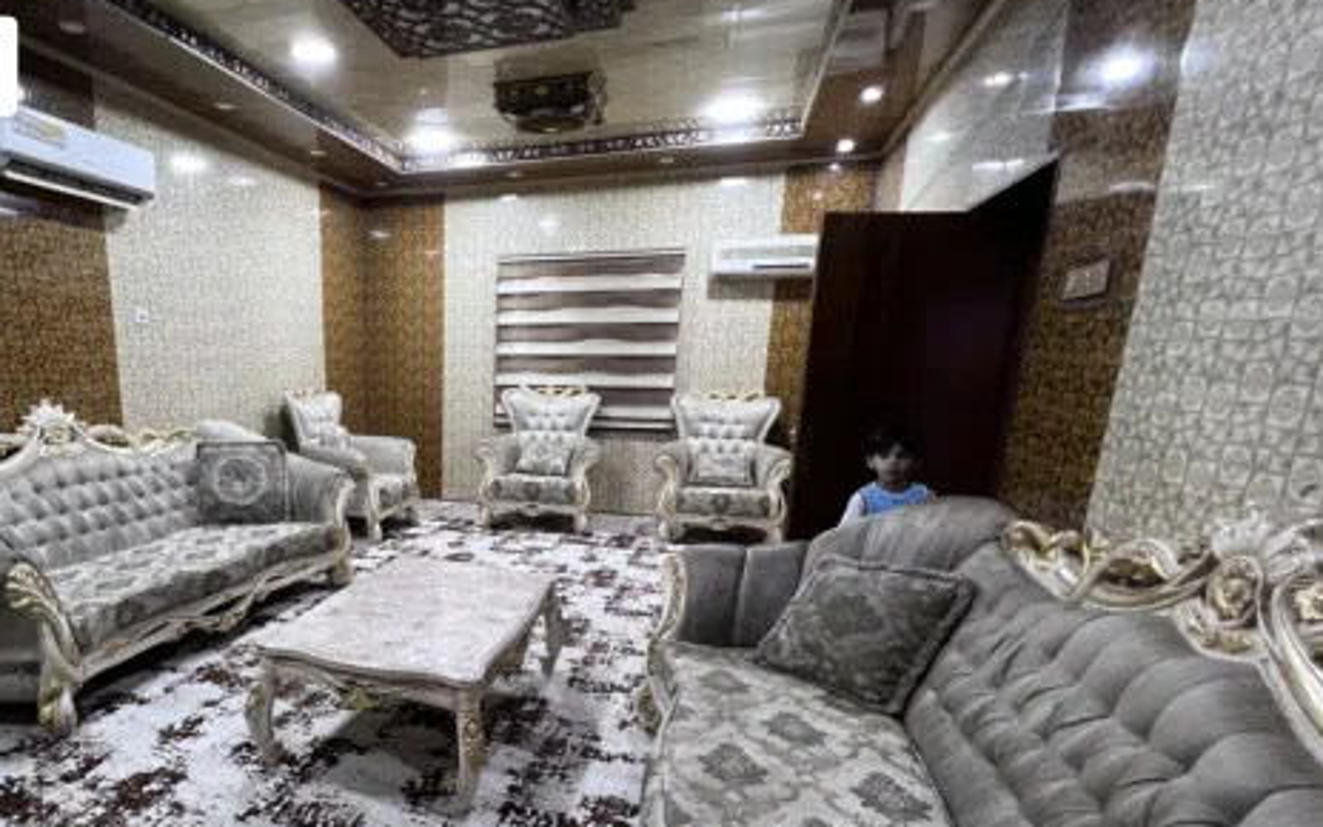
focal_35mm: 19
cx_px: 448
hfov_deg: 85.1
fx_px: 685
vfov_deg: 61.2
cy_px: 528
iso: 160
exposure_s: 1/50
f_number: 1.8
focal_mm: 1.57
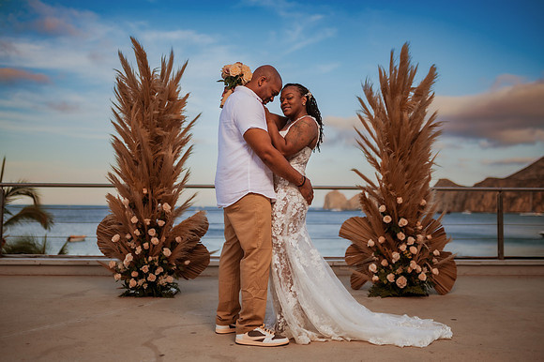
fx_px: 548
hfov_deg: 52.8
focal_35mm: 36
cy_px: 181
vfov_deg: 36.6
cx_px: 272
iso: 250
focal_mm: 35
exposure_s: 1/4000
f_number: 1.6
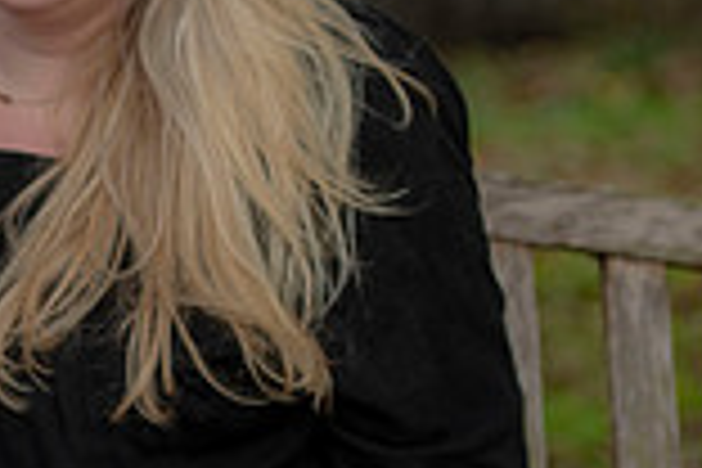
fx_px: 6220
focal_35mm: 319
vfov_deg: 4.3
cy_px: 364
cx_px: -117
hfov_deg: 6.4
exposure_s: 1/200
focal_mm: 86
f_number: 3.5
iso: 160
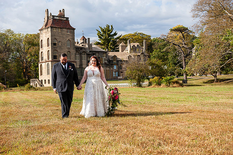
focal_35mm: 48
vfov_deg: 28.0
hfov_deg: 41.1
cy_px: 78
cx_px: 116
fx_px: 310
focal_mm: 48
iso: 200
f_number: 5.6
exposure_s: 1/640
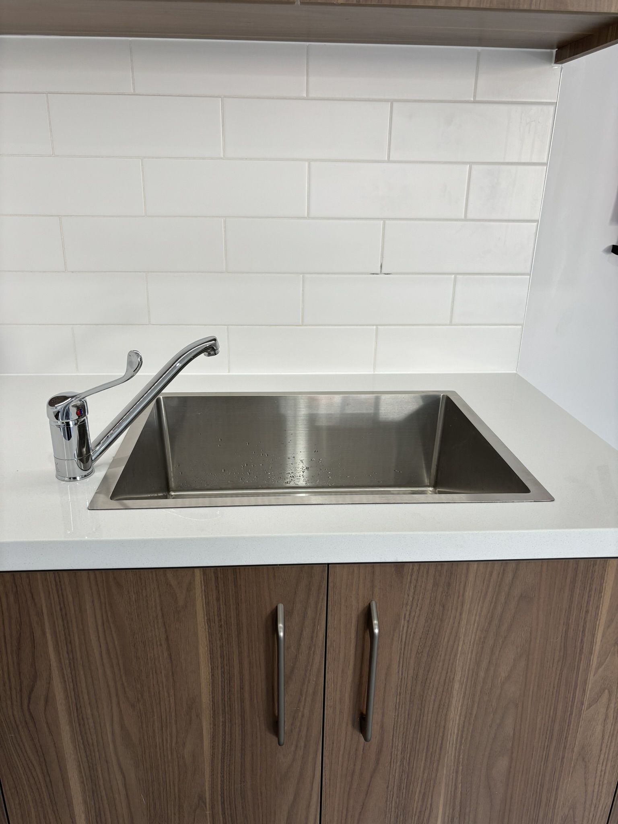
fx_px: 619
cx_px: 309
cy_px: 412
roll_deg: -1.0
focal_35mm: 26
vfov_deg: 67.3
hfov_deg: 53.1
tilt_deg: -20.8
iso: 64
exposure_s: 1/100
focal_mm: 5.96
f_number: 1.6
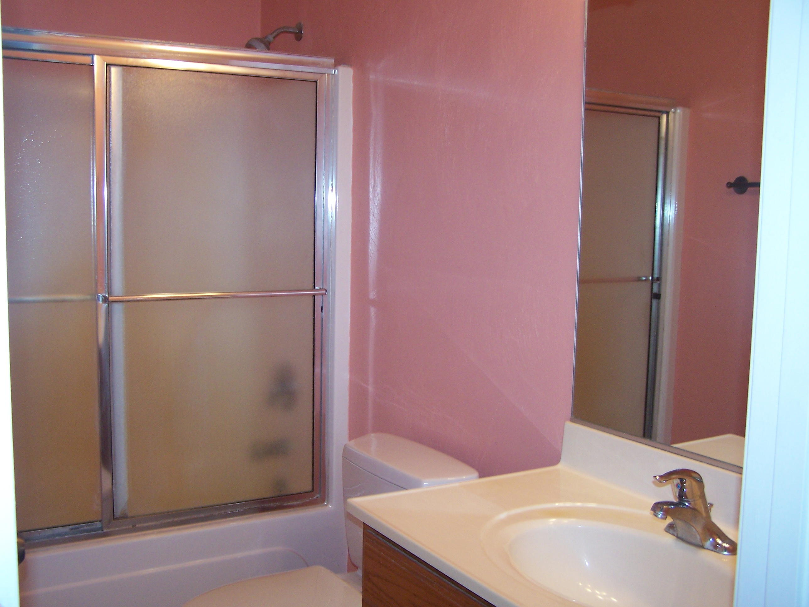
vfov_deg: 37.7
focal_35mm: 38
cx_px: 404
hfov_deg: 49.0
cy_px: 304
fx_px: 888
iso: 140
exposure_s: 1/60
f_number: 2.8
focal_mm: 6.3
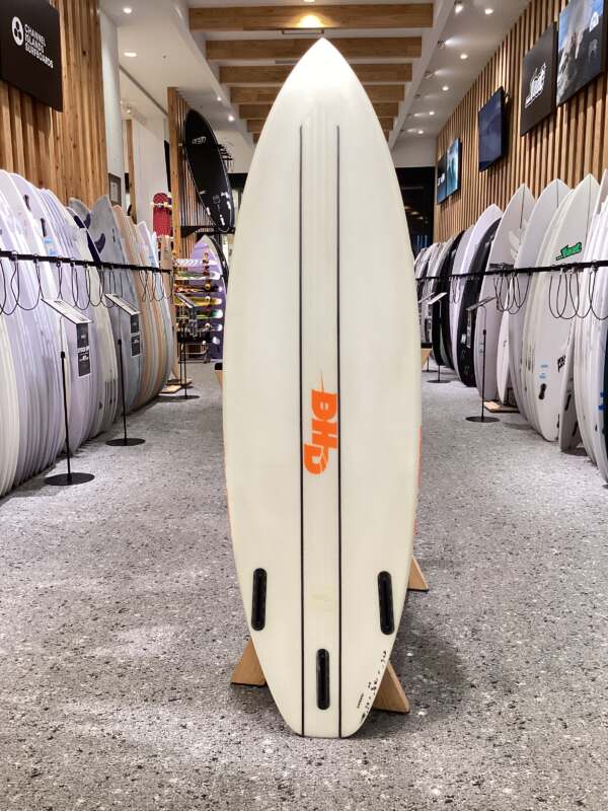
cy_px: 406
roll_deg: -1.9
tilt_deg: -8.9
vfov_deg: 58.4
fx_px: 726
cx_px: 304
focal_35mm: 31
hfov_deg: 45.4
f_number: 2.4
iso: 100
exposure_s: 1/60
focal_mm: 3.3
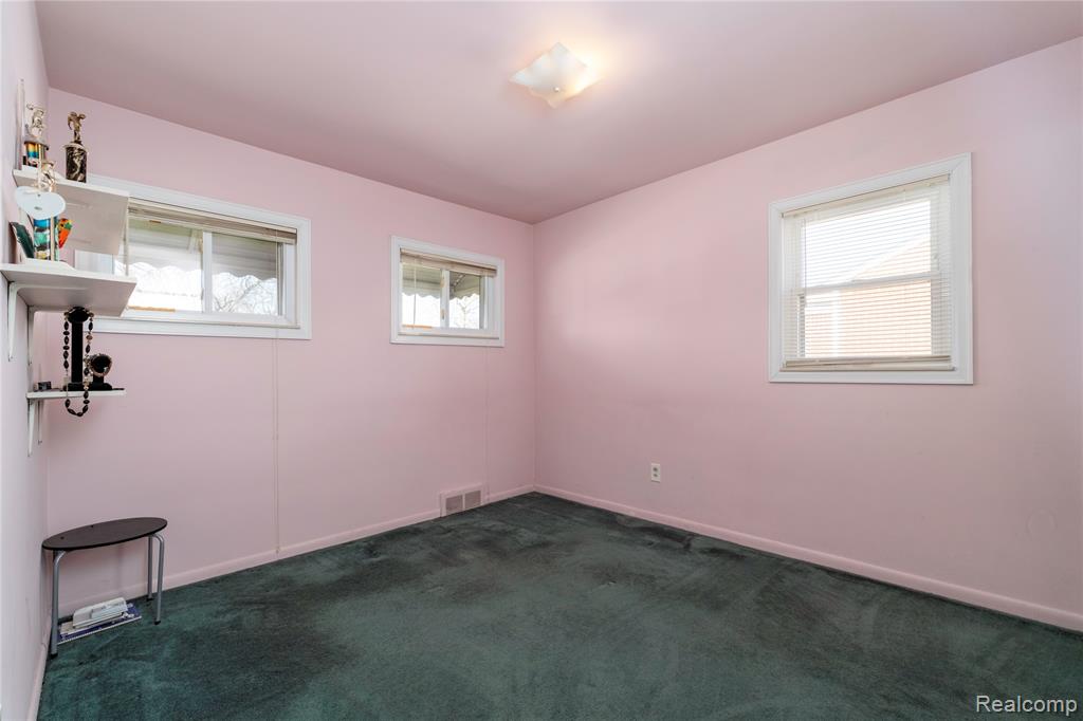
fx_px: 451
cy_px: 360
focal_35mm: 15
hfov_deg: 100.4
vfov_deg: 77.3
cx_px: 542
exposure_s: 1/125
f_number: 6.4
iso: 500
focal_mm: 10
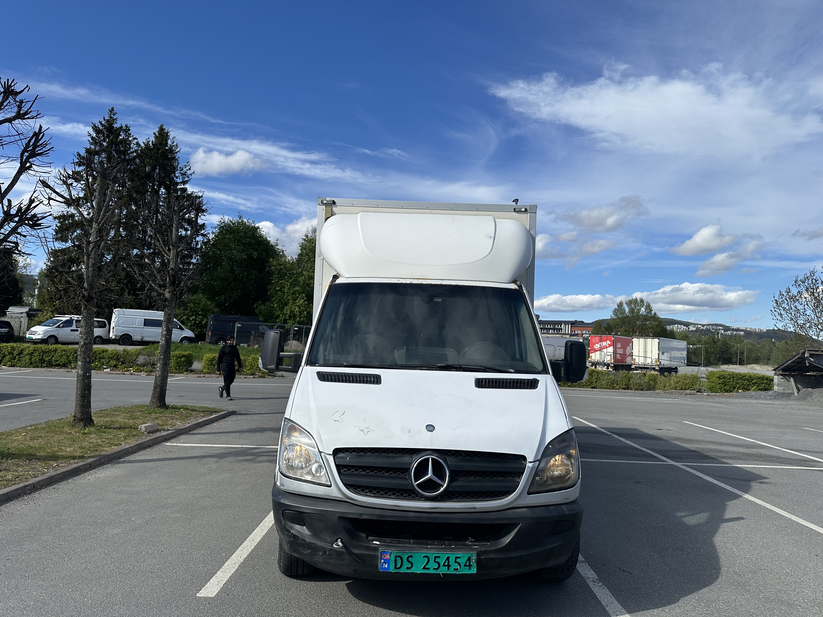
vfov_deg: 56.8
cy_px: 308
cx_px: 412
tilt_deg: +3.5
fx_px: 571
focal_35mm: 24
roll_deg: -1.7
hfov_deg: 71.6
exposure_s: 1/6211
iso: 80
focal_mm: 6.86
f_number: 1.78
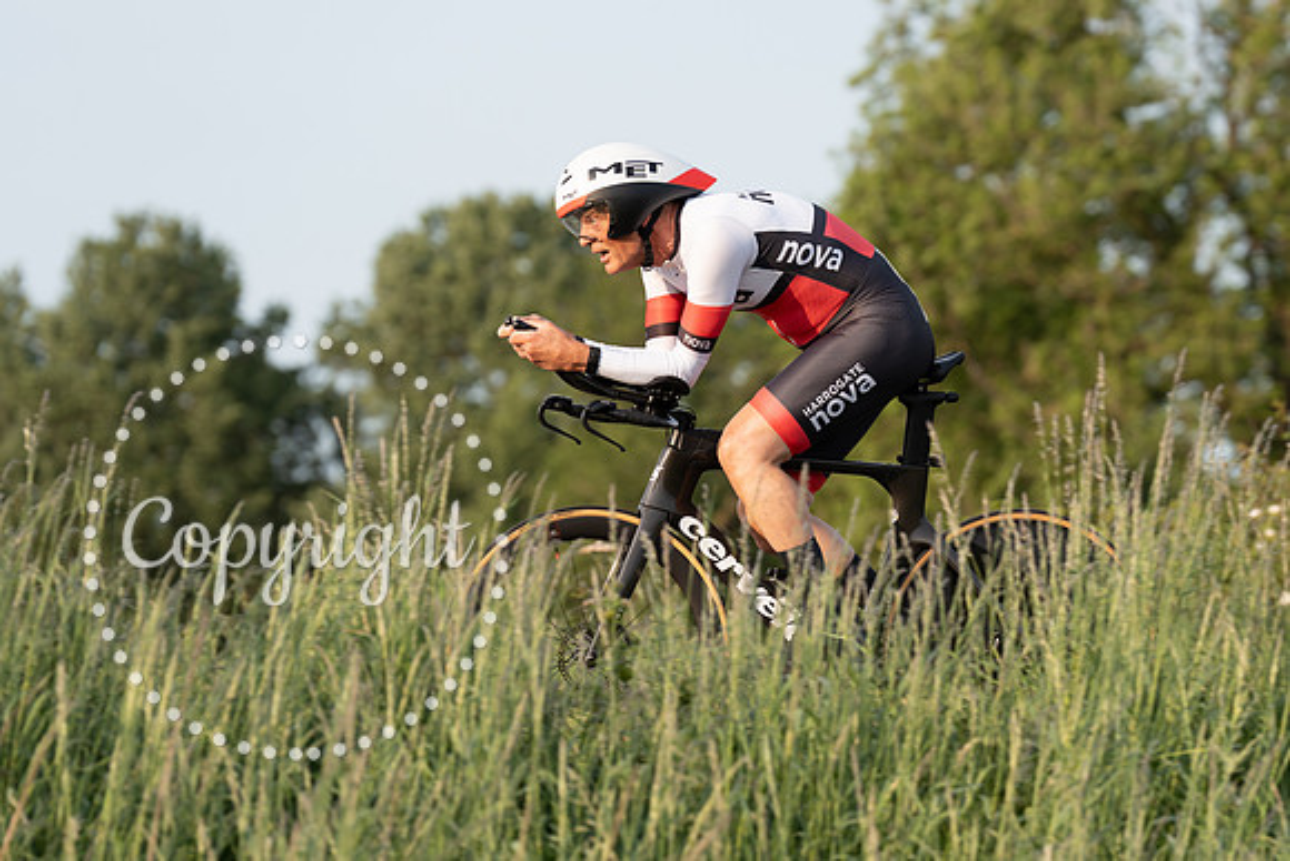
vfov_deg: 6.6
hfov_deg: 9.9
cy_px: 452
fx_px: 7476
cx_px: 862
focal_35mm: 209
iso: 250
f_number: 4
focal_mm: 156
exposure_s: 1/1000
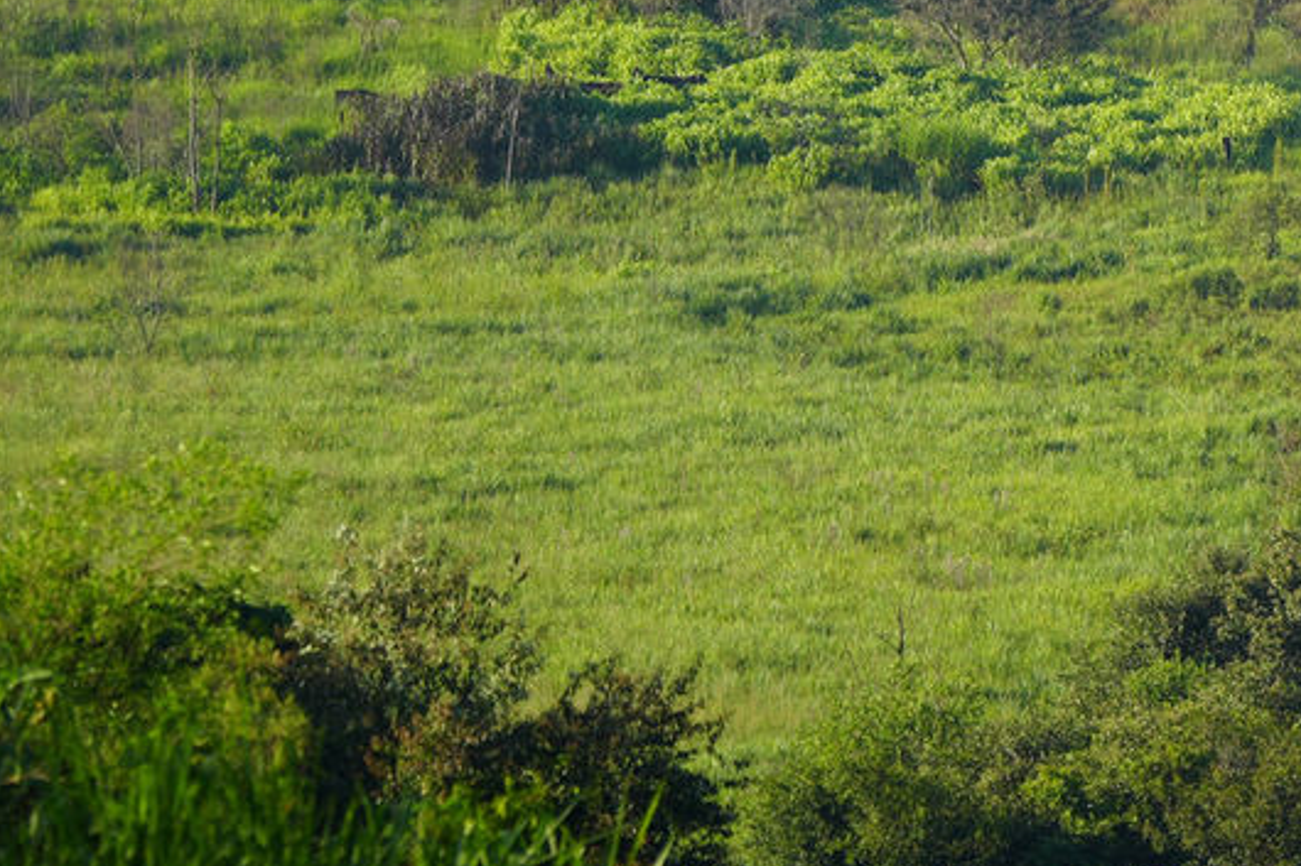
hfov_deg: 3.9
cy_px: 209
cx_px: 1600
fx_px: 19291
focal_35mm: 534
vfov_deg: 2.6
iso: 100
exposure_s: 1/200
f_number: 6.3
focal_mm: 177
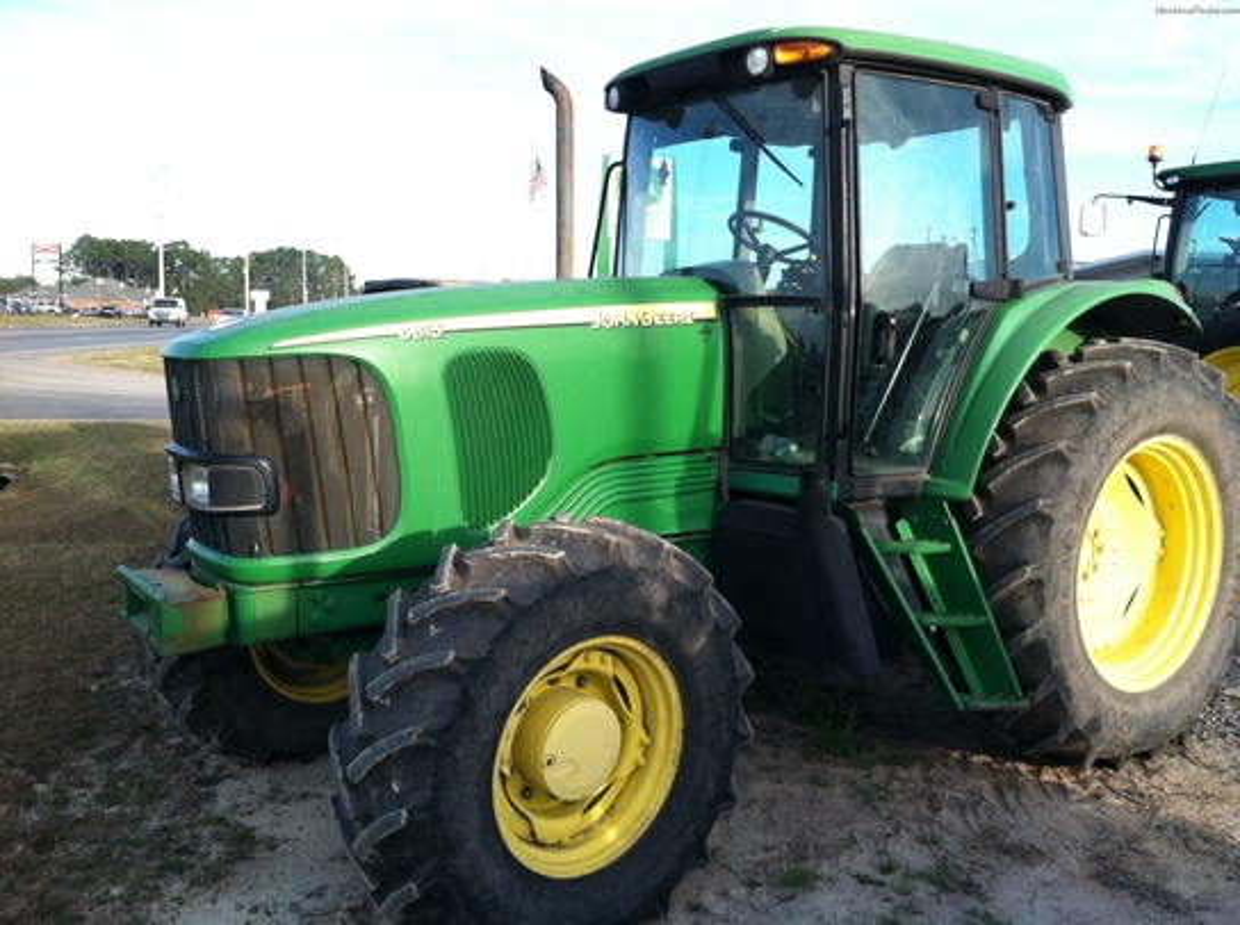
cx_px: 620
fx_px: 1252
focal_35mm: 35
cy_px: 462
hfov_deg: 52.7
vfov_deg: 40.6
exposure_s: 1/313
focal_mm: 3.85
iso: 80
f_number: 2.8
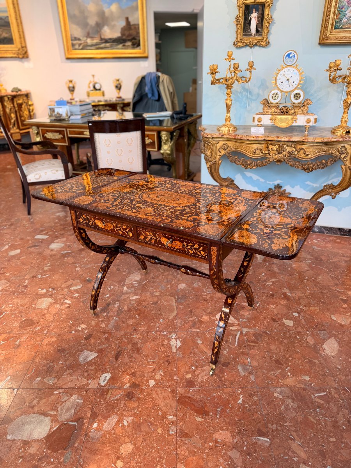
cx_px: 176
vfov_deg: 71.6
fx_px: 324
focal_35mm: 24
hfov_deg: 56.8
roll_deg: +1.1
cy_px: 234
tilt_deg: -26.1
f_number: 1.78
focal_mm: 6.76
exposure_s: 1/100
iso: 64
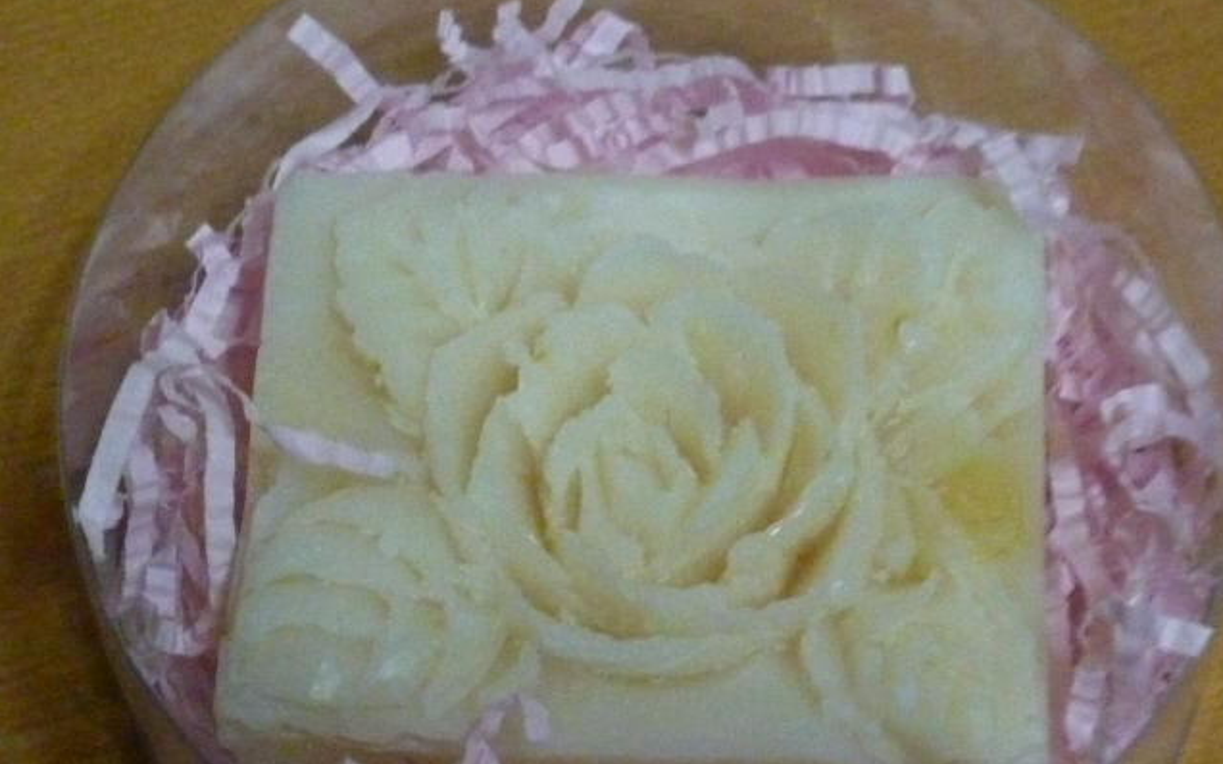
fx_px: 3698
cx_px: 613
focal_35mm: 111
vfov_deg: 11.8
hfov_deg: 18.8
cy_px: 410
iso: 800
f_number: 4.3
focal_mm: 9.3
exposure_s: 1/20
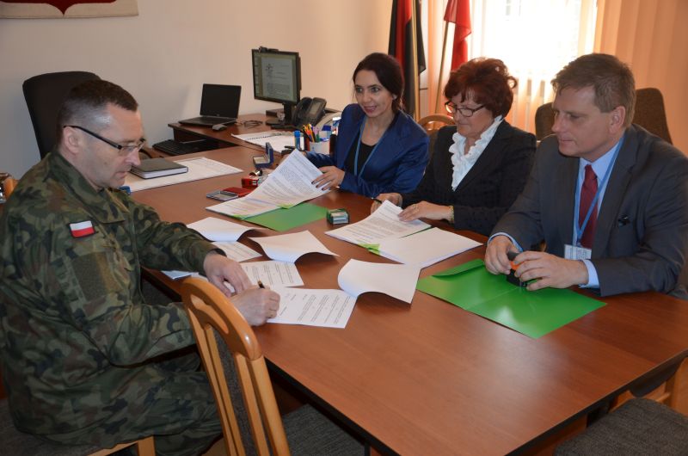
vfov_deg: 36.7
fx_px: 687
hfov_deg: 53.2
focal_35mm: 36
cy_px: 228
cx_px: 344
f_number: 3.8
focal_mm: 24
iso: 360
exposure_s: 1/125
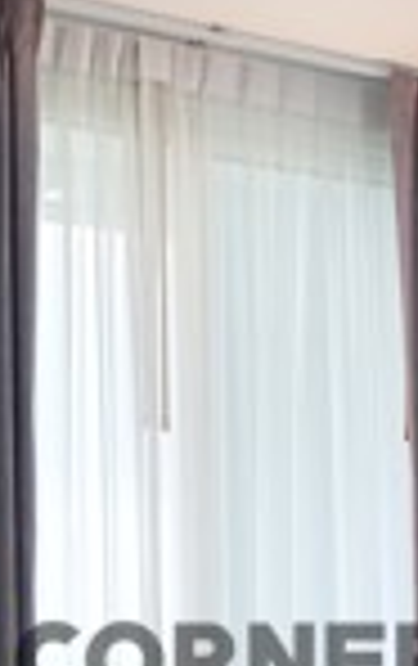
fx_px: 1797
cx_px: 297
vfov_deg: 20.2
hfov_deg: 13.2
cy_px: 693
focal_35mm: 99
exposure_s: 1/8
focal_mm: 16
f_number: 3.5
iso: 200
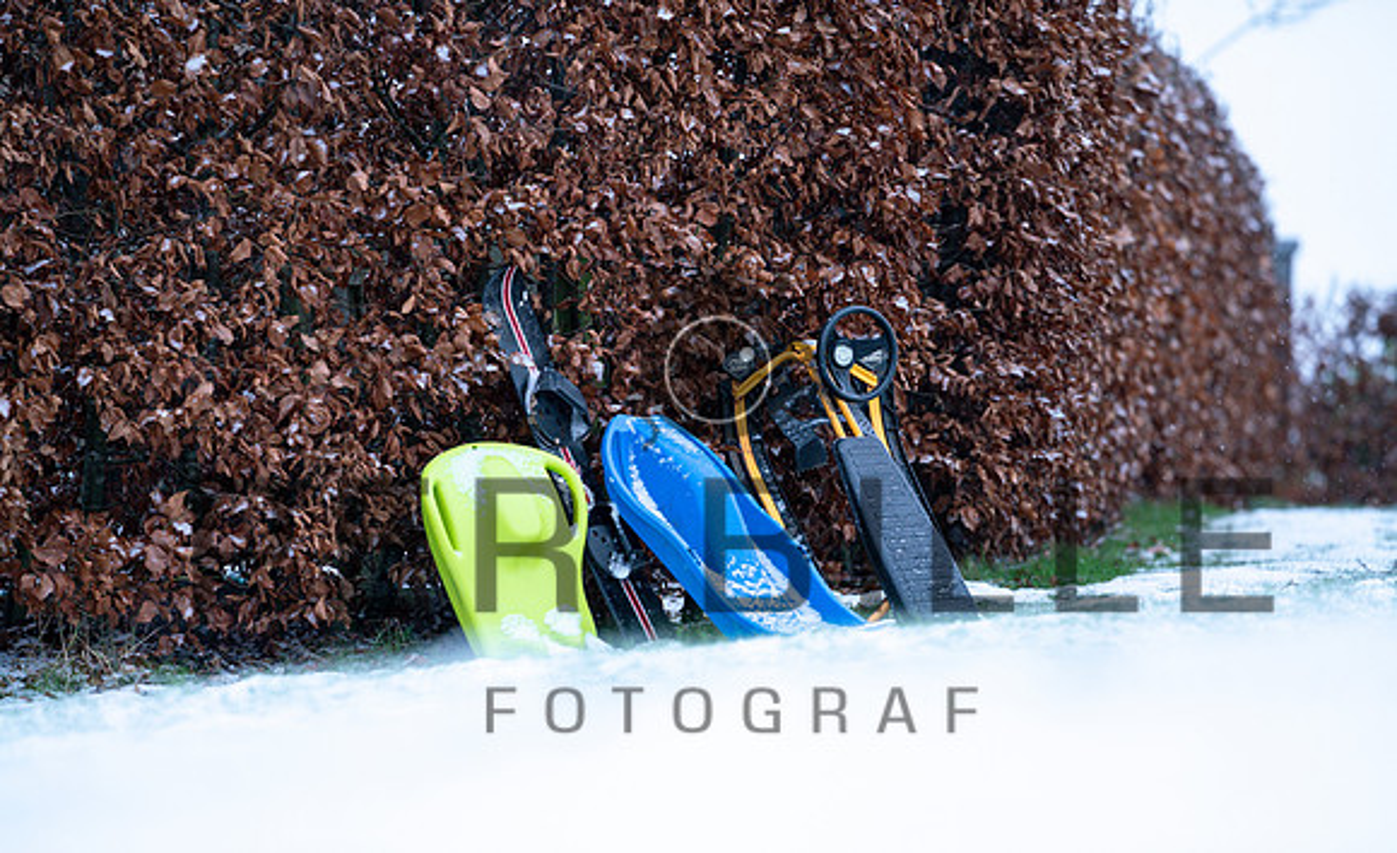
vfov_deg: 6.3
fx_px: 7775
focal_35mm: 206
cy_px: 472
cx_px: 707
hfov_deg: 10.3
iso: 800
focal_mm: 198
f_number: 3.5
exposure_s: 1/250
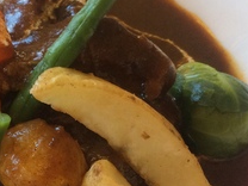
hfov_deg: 24.3
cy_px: 135
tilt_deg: -65.1
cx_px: 26
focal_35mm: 78
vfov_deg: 18.8
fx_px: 559
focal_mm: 4.15
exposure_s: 1/33
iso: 125
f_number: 2.2
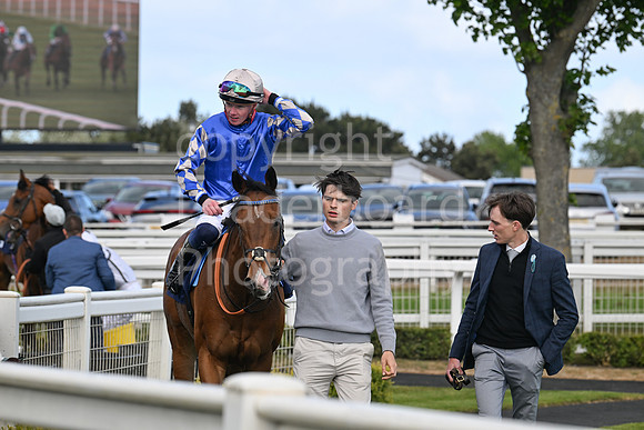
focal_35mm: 160
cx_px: 322
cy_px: 215
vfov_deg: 8.6
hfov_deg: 12.8
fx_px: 2863
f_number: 5.6
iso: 400
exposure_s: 1/1250
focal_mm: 160
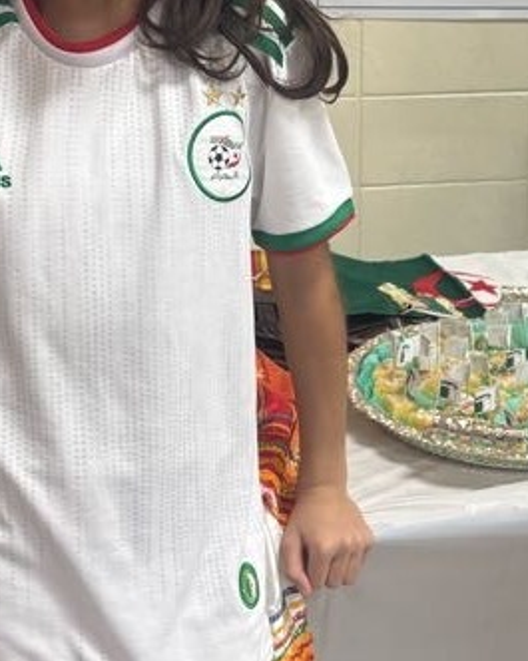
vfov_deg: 29.4
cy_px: 223
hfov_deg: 23.7
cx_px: 348
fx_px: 1252
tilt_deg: -17.5
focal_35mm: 64
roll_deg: -1.8
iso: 80
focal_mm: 5.96
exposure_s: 1/60
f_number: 1.6
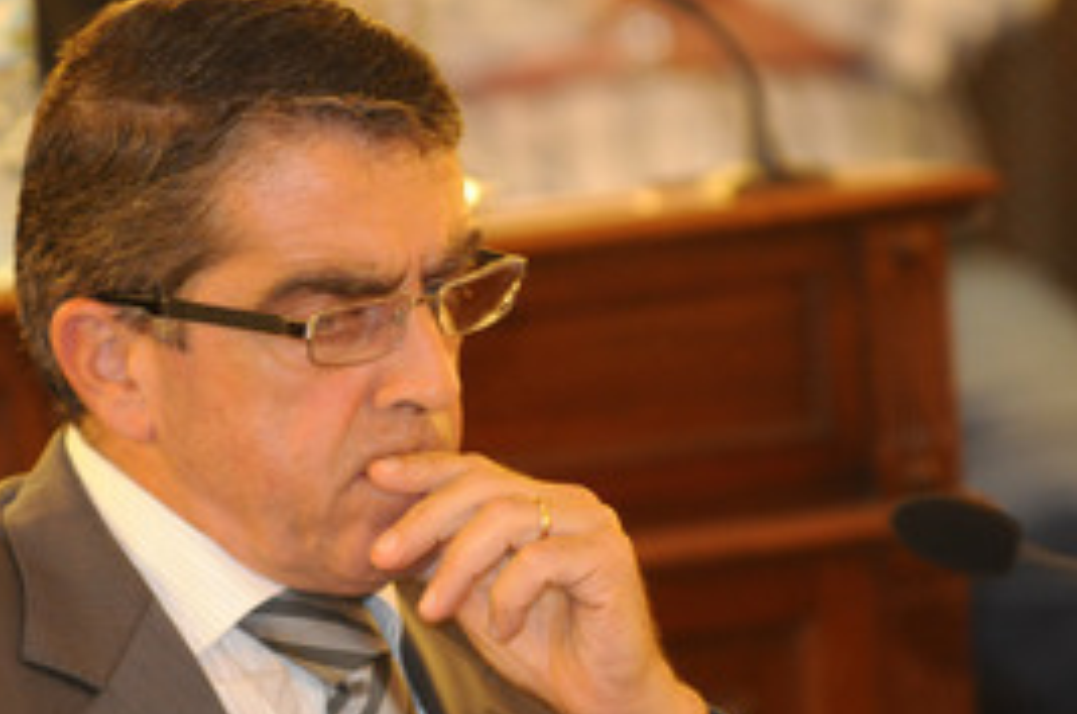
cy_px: 454
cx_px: 395
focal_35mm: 445
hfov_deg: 4.6
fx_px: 13289
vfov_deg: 3.1
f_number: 2.8
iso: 1000
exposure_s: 1/125
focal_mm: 200
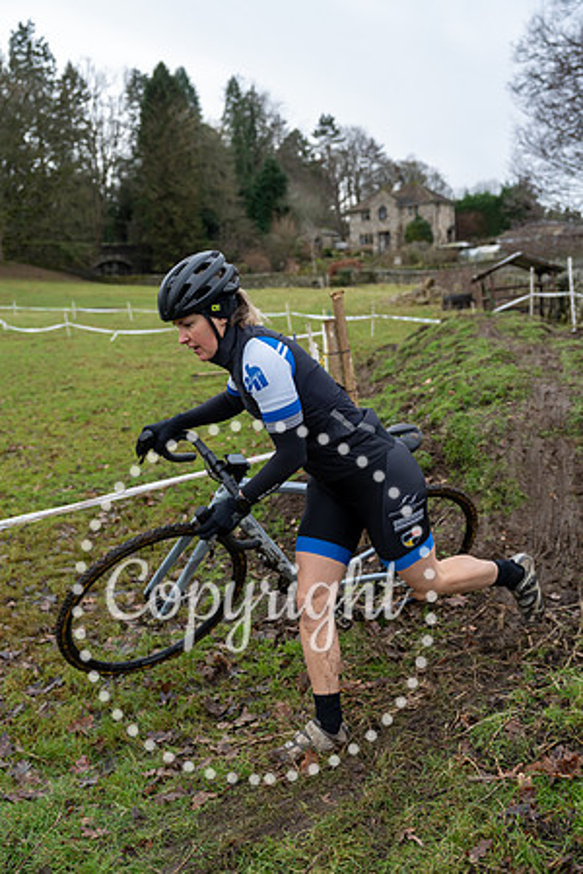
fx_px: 874
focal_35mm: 36
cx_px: 292
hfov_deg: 36.9
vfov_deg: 53.1
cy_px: 437
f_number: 3.5
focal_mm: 36
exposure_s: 1/1000
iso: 1250
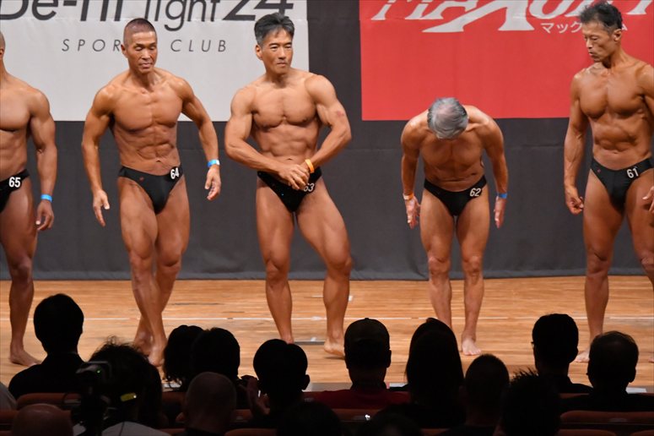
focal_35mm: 240
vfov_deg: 5.7
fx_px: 4358
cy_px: 218
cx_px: 327
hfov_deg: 8.6
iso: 8000
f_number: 5.6
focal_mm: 160
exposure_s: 1/400
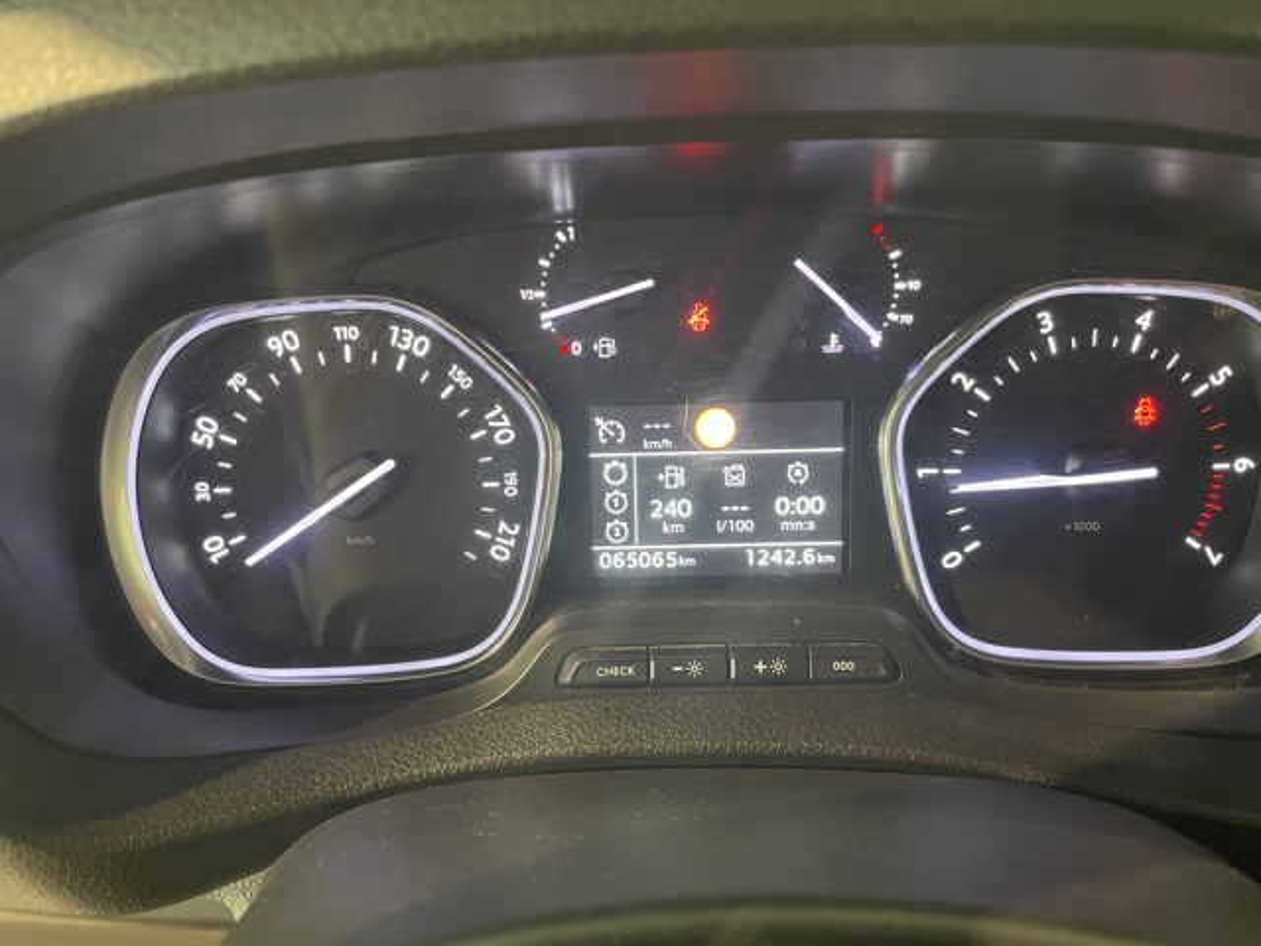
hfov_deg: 67.3
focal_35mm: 26
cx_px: 630
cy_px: 473
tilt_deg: -34.2
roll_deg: +0.7
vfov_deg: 53.1
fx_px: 947
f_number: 1.6
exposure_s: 1/31
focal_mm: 4.2
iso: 500
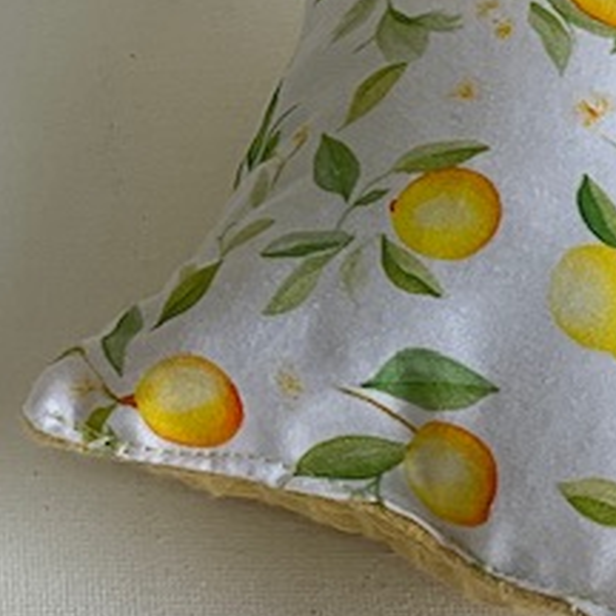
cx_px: -140
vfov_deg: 11.3
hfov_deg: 11.3
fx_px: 3060
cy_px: -128
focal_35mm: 152
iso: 20
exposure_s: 1/211
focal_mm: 3
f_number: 1.8
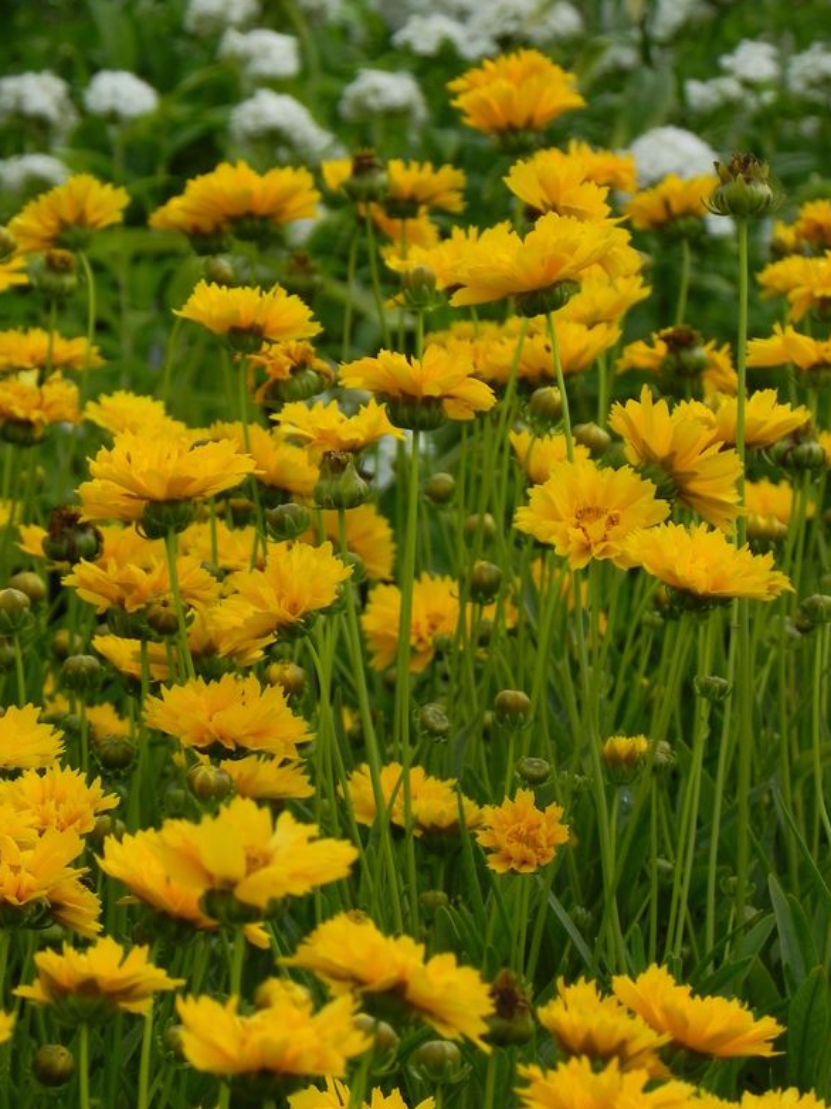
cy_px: 552
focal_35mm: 217
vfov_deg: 9.1
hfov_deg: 6.8
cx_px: 408
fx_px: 6950
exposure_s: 1/1000
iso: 160
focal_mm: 37.7
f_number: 5
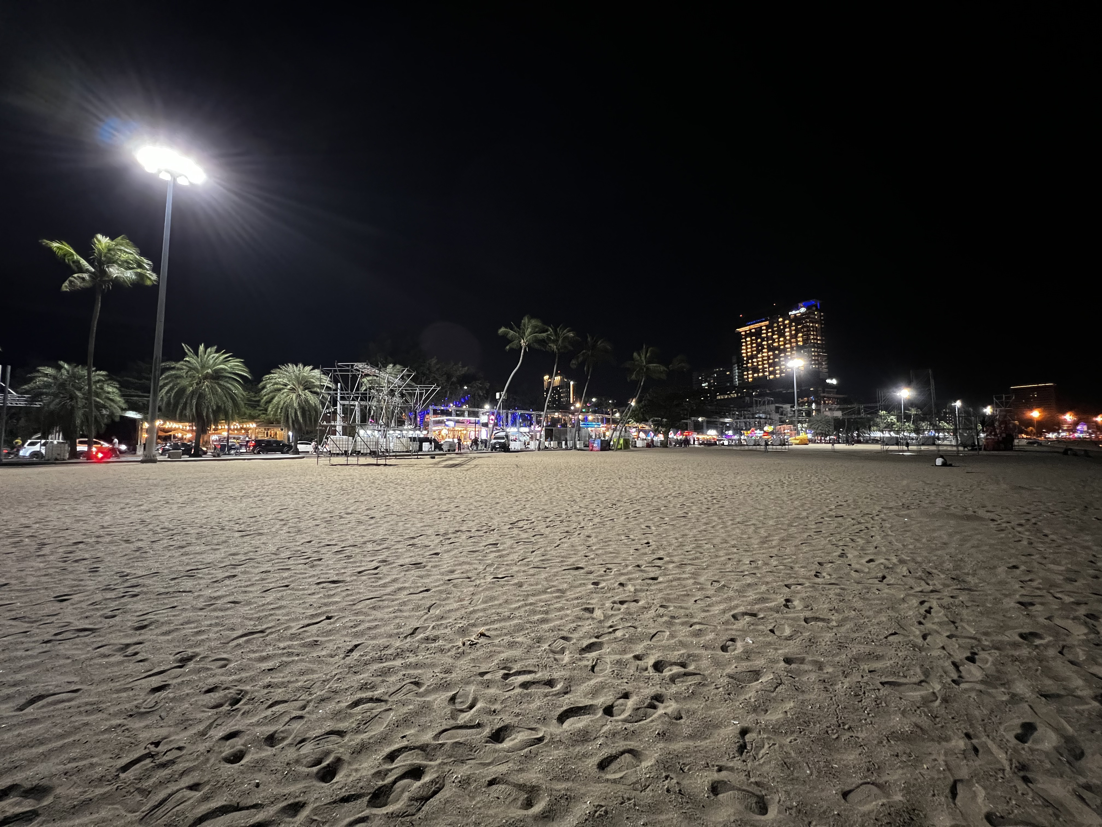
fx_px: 414
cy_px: 414
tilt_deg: +4.3
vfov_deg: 89.9
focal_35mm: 13
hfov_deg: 106.2
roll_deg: +0.8
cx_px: 551
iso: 800
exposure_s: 1/34
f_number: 1.8
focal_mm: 1.57
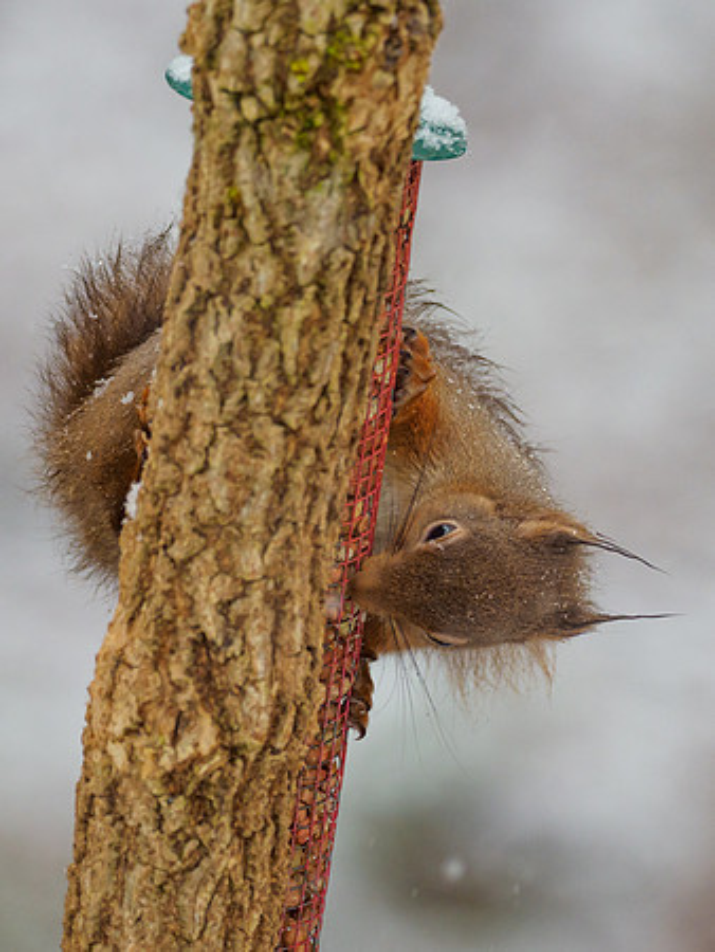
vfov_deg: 2.4
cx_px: 495
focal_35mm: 827
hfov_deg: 1.8
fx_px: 22765
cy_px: 491
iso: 1250
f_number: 4
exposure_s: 1/400
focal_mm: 300
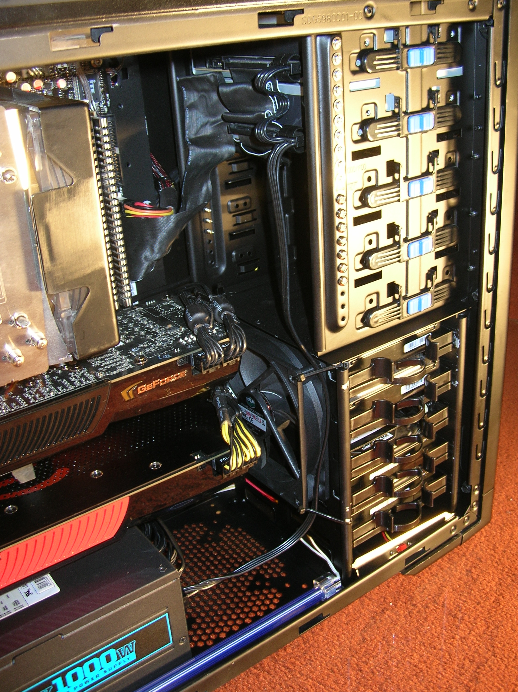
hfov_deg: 39.6
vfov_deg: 51.4
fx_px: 719
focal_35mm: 36
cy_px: 346
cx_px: 259
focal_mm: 6
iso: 50
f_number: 2.7
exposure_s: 1/30
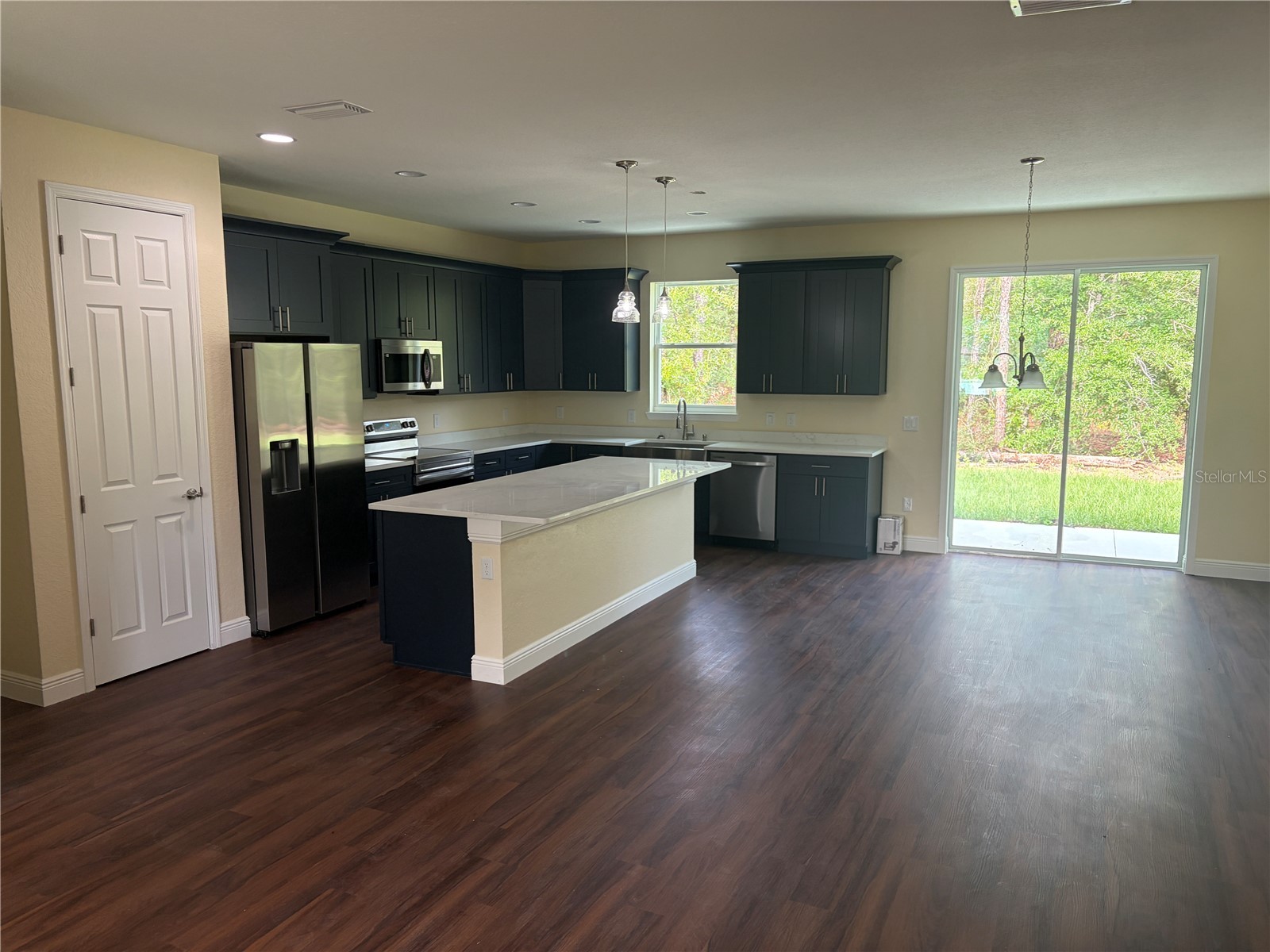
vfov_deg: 53.1
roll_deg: +1.9
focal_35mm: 26
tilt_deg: -7.9
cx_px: 635
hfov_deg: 67.3
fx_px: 954
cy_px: 476
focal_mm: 5.96
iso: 100
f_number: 1.6
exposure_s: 1/120
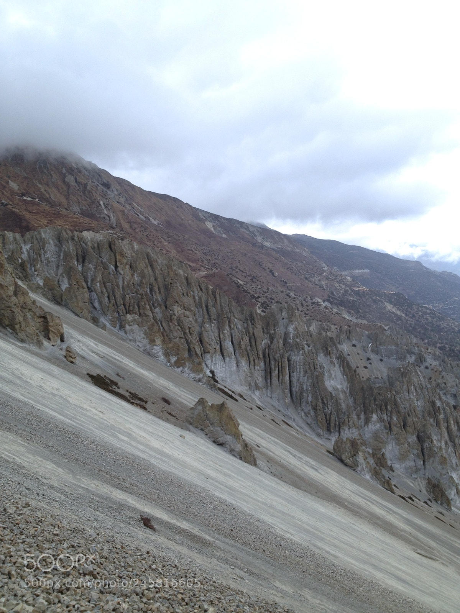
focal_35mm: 35
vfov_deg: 52.6
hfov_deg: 40.7
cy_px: 306
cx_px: 230
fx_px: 620
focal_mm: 4.28
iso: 50
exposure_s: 1/800
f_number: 2.4
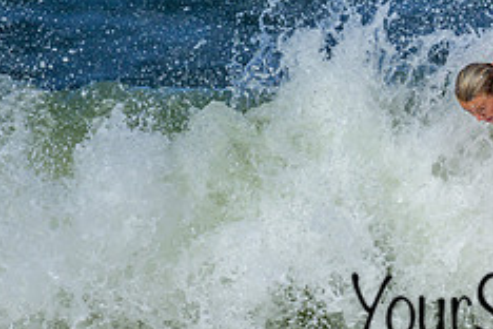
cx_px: 711
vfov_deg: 0.5
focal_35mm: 2725
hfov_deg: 0.8
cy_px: 258
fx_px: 37314
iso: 280
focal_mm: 800
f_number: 6.3
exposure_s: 1/3200
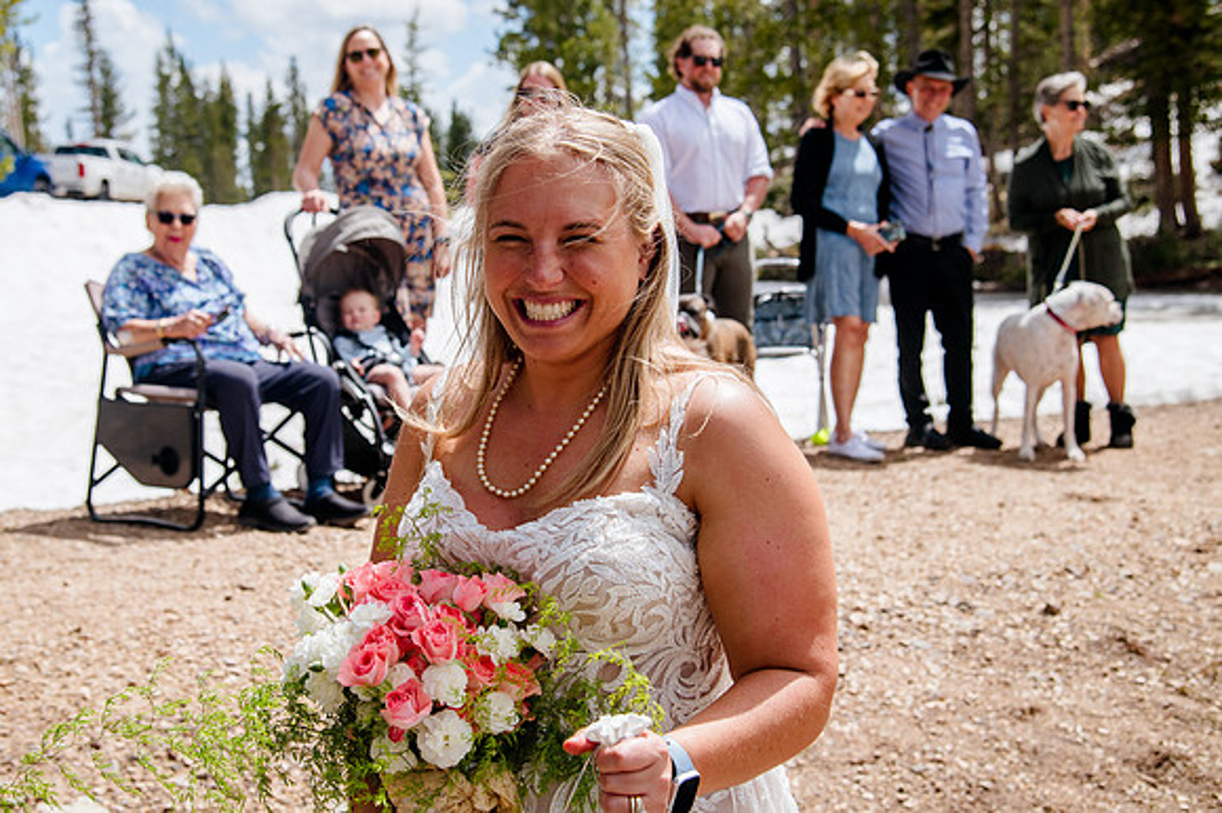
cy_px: 349
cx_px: 525
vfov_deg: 24.7
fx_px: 1858
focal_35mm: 55
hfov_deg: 36.3
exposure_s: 1/800
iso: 200
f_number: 5.6
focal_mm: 48
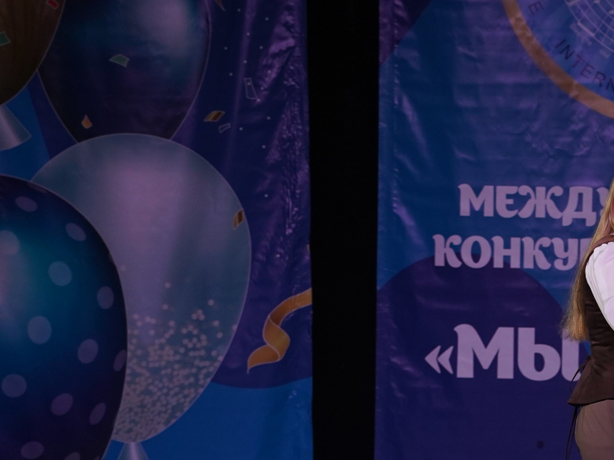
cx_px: 718
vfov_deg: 5.7
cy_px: 373
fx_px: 4611
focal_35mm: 260
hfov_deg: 7.6
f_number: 5.6
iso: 1600
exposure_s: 1/250
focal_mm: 113
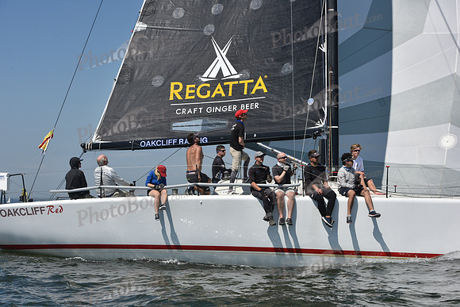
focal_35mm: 70
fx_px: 895
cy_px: 154
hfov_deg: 28.8
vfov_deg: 19.5
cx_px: 230
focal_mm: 70
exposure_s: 1/1250
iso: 250
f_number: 9
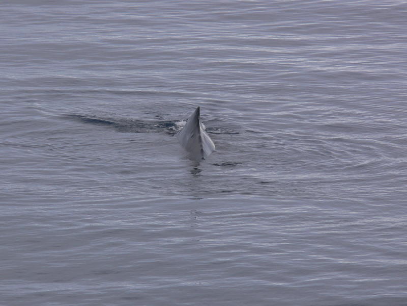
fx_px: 6290
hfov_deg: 3.7
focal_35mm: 535
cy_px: 153
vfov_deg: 2.8
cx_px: 204
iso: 80
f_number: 5.6
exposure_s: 1/500
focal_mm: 88.8
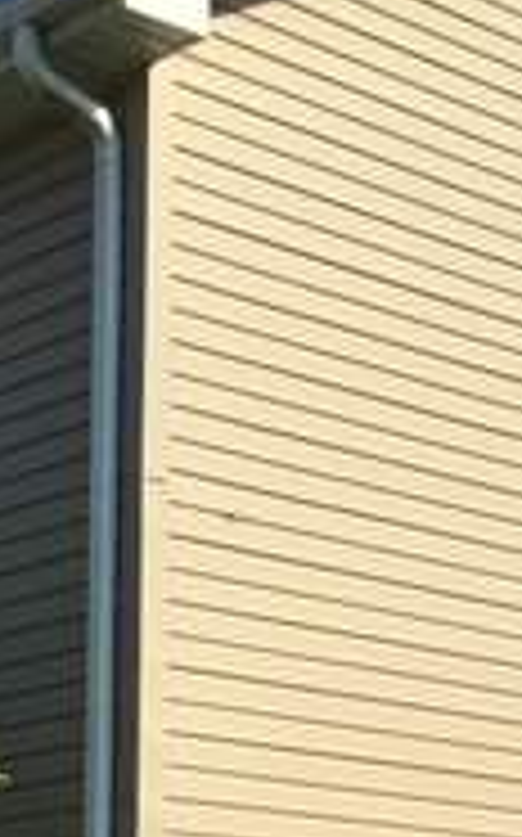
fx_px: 2576
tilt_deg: +4.1
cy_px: 864
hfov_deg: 11.5
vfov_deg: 17.9
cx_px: 486
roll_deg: +0.0
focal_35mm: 113
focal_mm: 3.3
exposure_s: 1/1253
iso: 25
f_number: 2.4
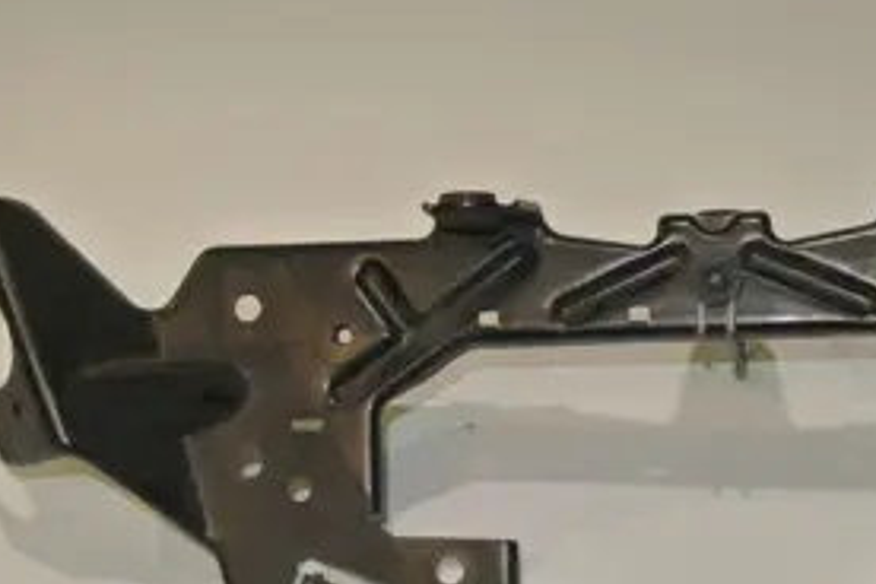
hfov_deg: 23.2
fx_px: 2093
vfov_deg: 15.7
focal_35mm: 86
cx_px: 727
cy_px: 498
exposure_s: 1/60
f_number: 4.2
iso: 200
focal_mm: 16.3
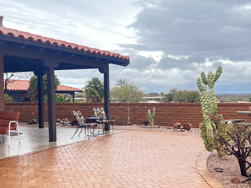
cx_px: 147
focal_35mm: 44
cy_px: 104
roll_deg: +0.6
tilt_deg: -1.8
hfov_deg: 42.8
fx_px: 319
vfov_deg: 32.8
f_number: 1.5
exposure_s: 1/252
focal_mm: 5.7
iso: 40
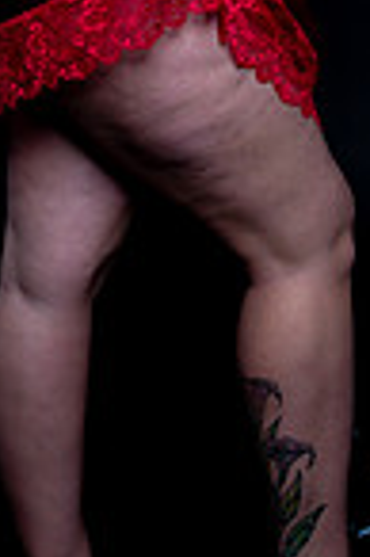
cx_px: 137
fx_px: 1669
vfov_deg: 17.9
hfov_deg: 12.6
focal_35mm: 108
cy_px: -126
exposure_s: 1/160
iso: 100
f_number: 10
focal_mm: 35
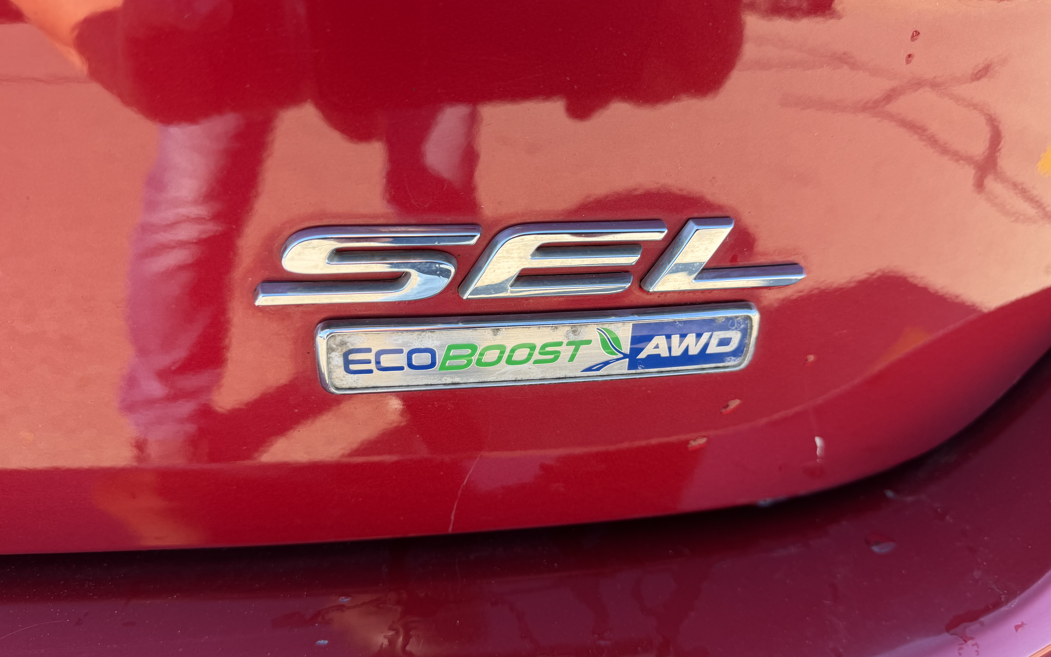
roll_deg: -2.0
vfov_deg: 47.6
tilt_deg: -22.6
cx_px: 527
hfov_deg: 70.4
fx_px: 745
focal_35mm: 26
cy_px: 340
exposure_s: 1/275
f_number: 1.78
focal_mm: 6.76
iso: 80
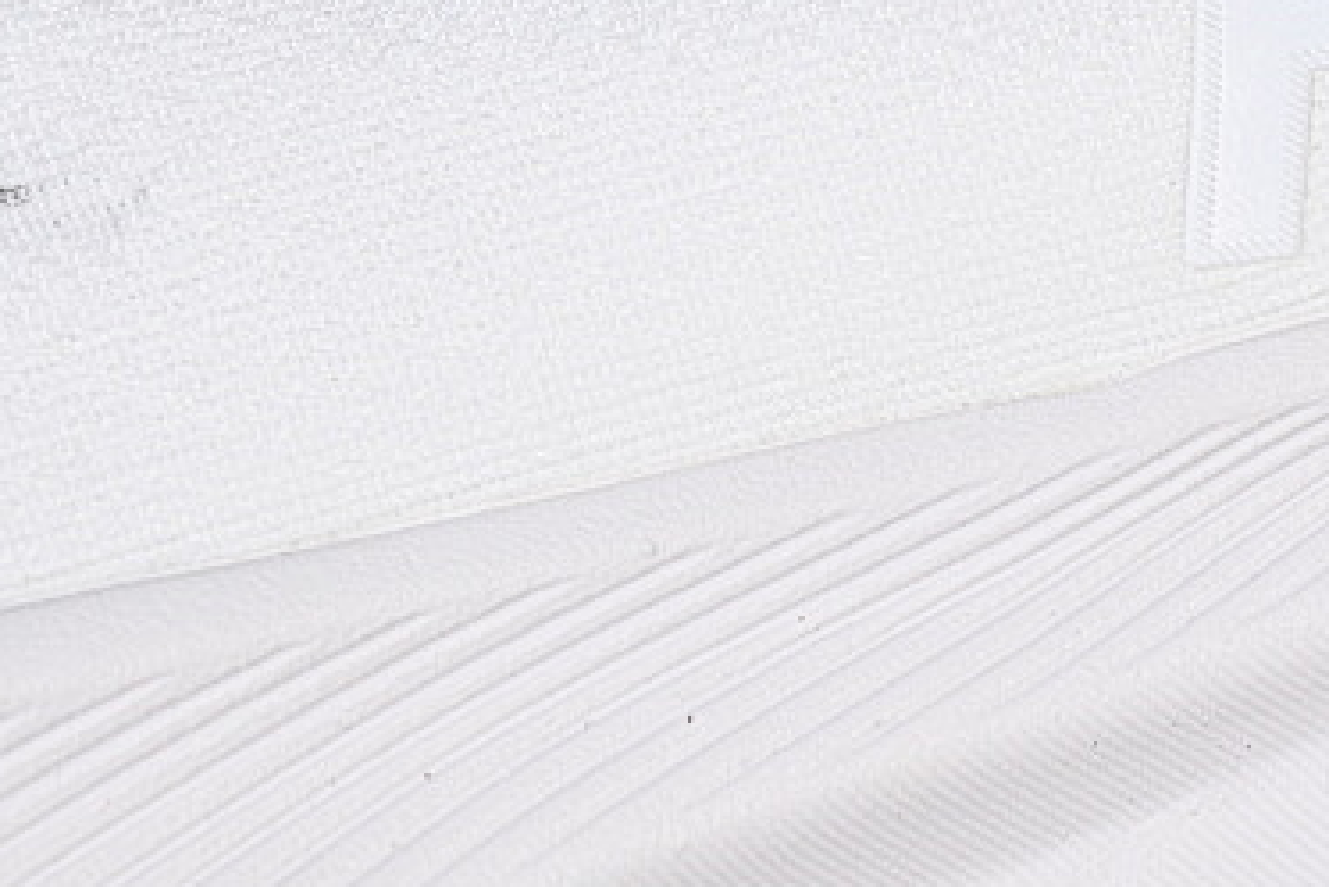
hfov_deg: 9.5
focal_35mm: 217
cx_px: 609
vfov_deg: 6.3
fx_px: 8014
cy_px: 164
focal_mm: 50
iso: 160
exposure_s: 1/100
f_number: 7.1
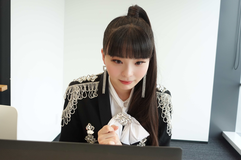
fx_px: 274
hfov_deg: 47.4
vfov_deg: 32.6
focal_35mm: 41
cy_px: 80
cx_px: 120
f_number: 2.8
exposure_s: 1/250
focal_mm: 15.46
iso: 400
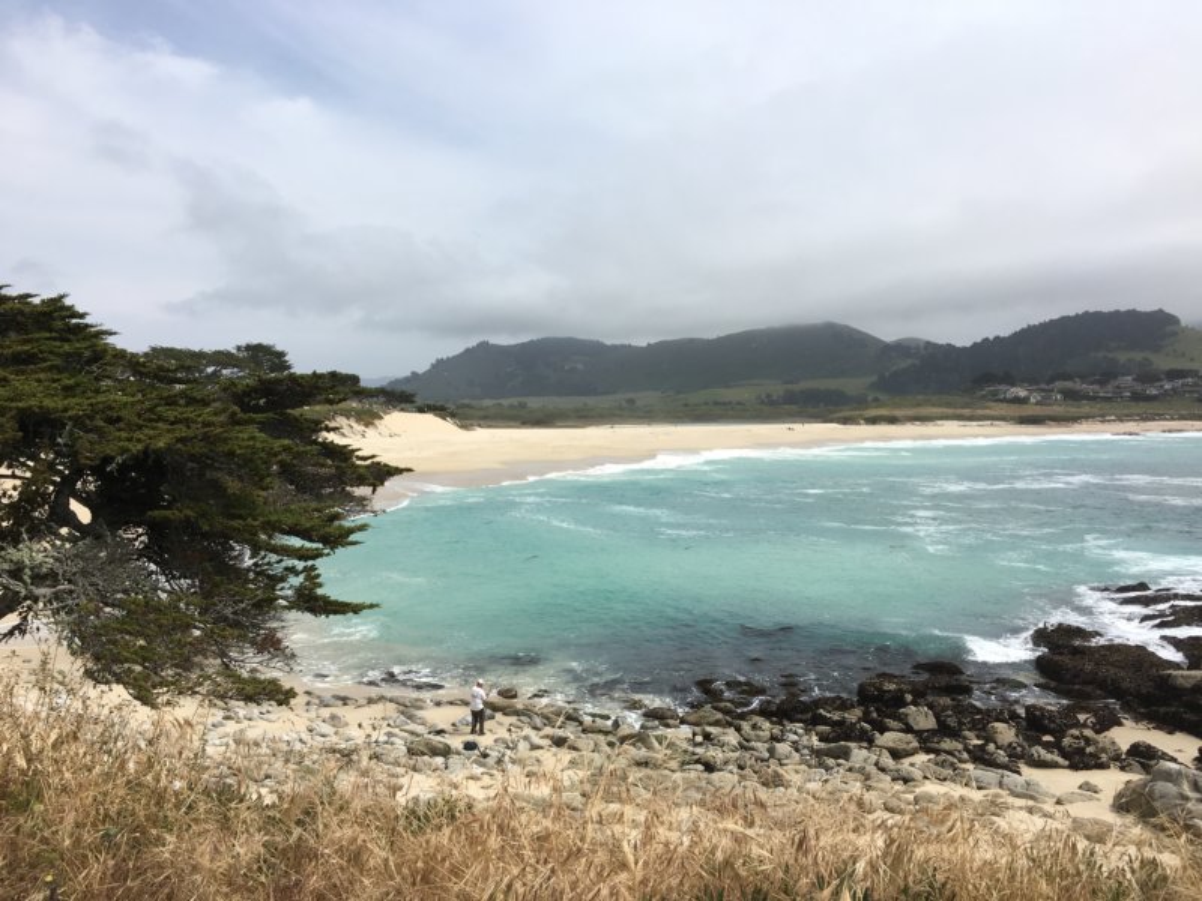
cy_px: 450
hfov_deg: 61.7
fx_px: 1007
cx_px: 601
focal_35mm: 29
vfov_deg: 48.2
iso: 25
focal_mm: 4.15
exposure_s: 1/1876
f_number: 2.2
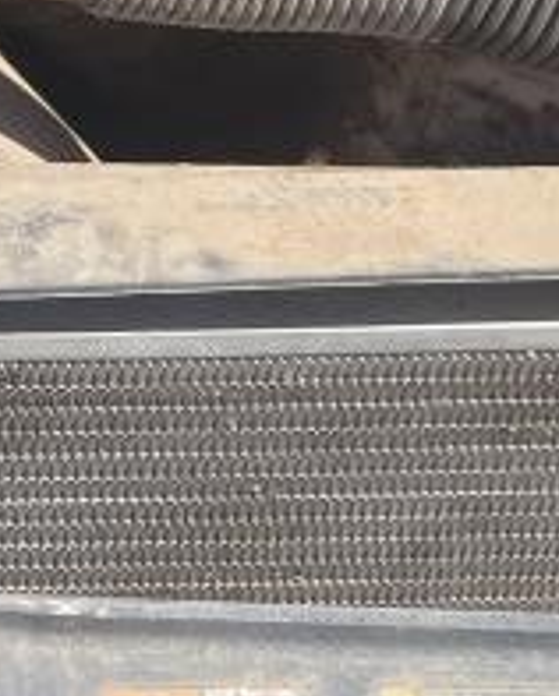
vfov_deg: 17.9
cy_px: -71
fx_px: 2127
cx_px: -736
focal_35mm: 103
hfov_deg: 12.2
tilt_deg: -41.3
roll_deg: -0.4
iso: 32
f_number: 1.6
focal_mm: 4.2
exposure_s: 1/2092
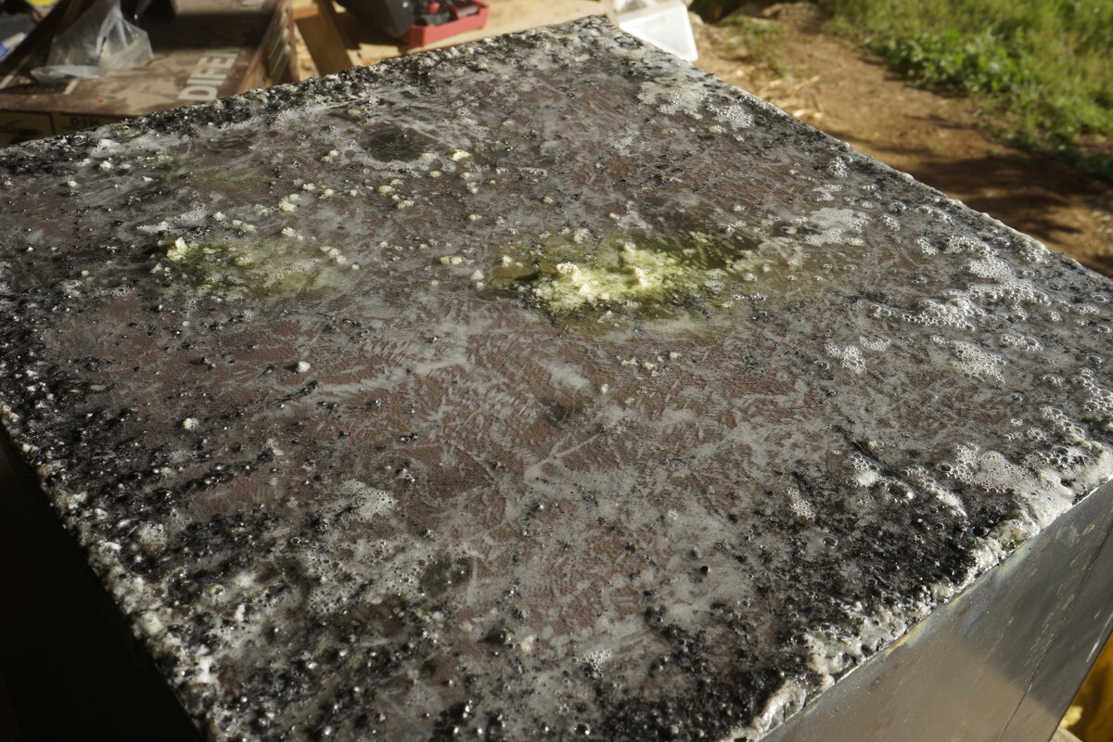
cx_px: 556
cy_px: 371
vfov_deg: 36.9
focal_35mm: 36
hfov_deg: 53.1
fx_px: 1113
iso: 200
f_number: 16
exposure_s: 1/80
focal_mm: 36
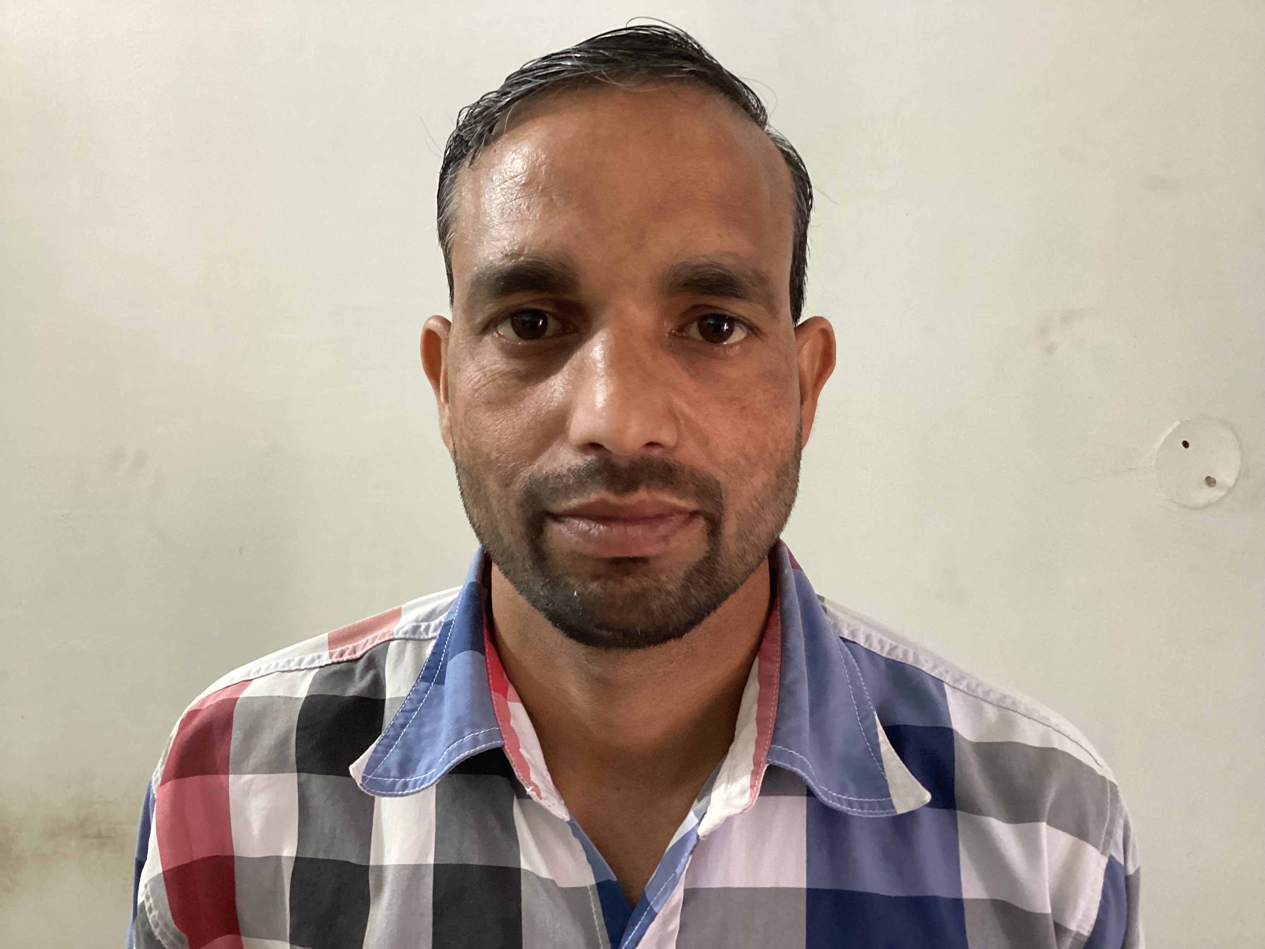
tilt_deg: -7.8
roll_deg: -0.5
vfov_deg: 45.4
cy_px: 474
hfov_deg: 58.4
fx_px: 1133
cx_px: 632
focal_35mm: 31
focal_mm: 3.3
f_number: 2.4
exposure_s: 1/25
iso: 400
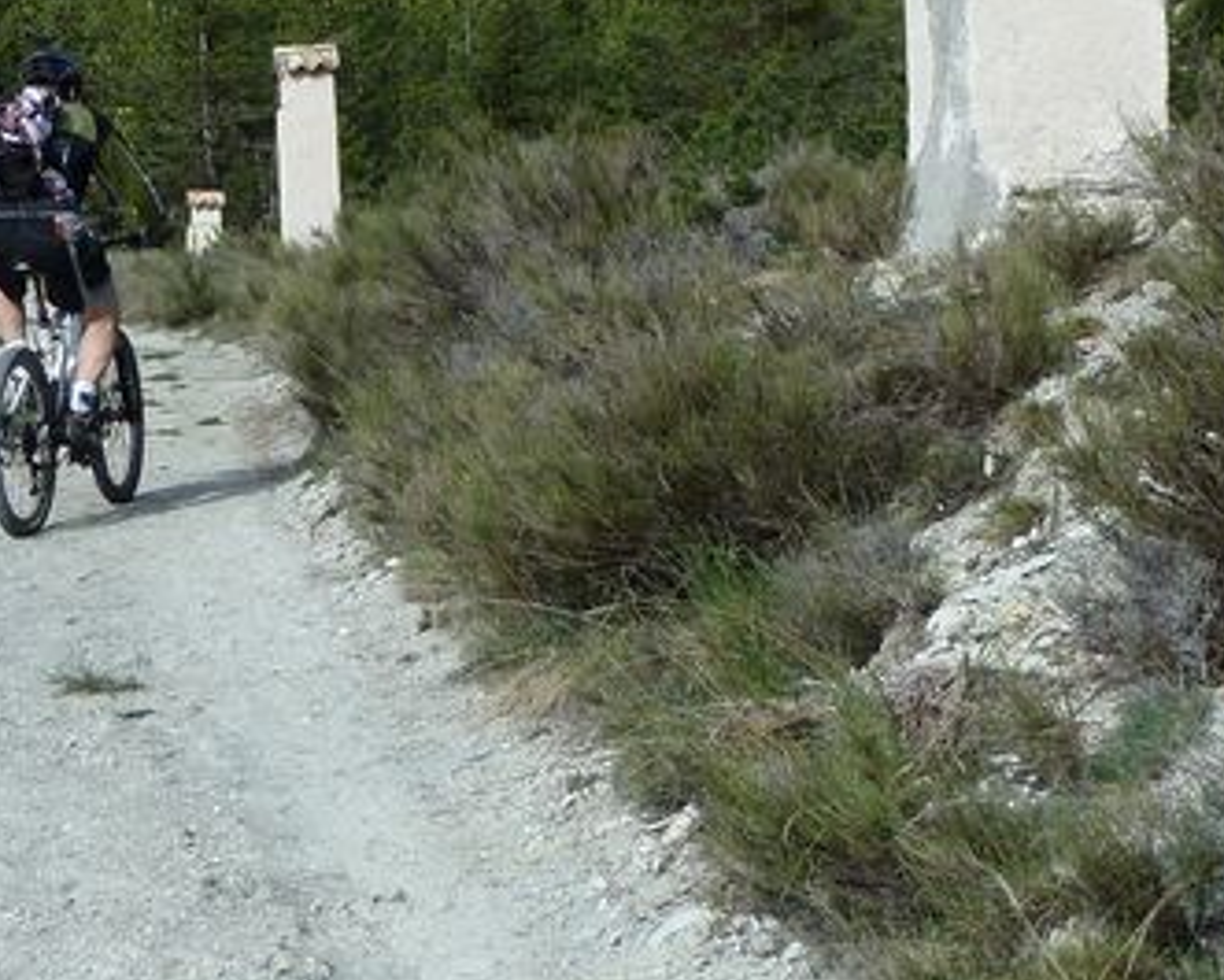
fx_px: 3587
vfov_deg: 15.4
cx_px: 333
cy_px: 174
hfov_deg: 19.3
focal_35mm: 99
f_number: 4.5
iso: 80
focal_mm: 6.9
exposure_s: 1/500
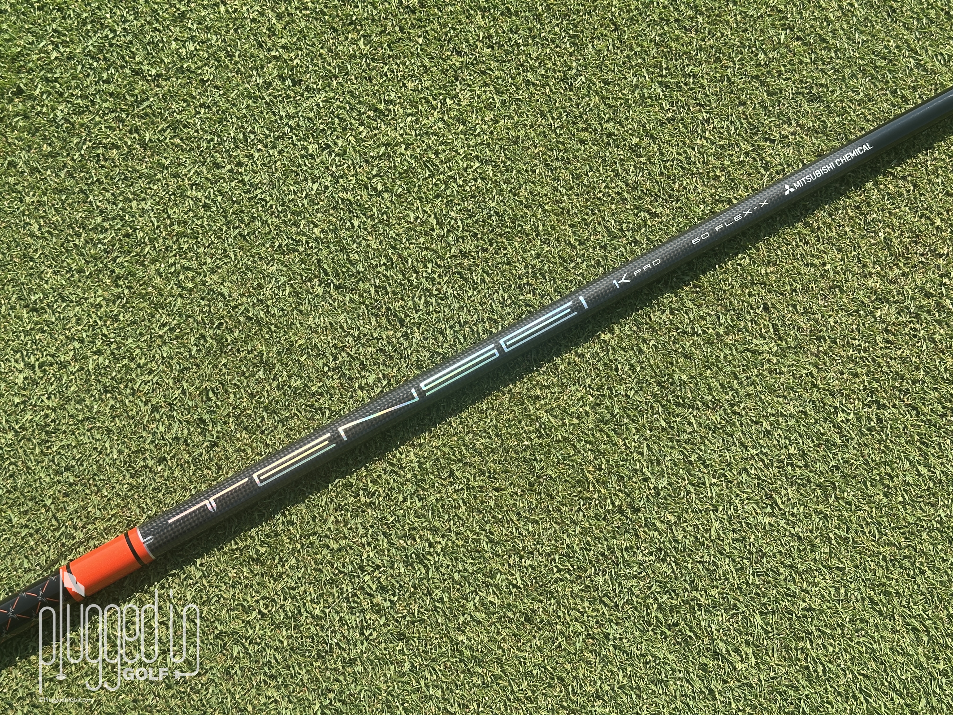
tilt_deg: -74.2
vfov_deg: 30.3
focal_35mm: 48
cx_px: 476
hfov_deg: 39.7
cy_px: 358
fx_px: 1321
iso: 64
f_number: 1.78
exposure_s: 1/2252
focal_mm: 6.86
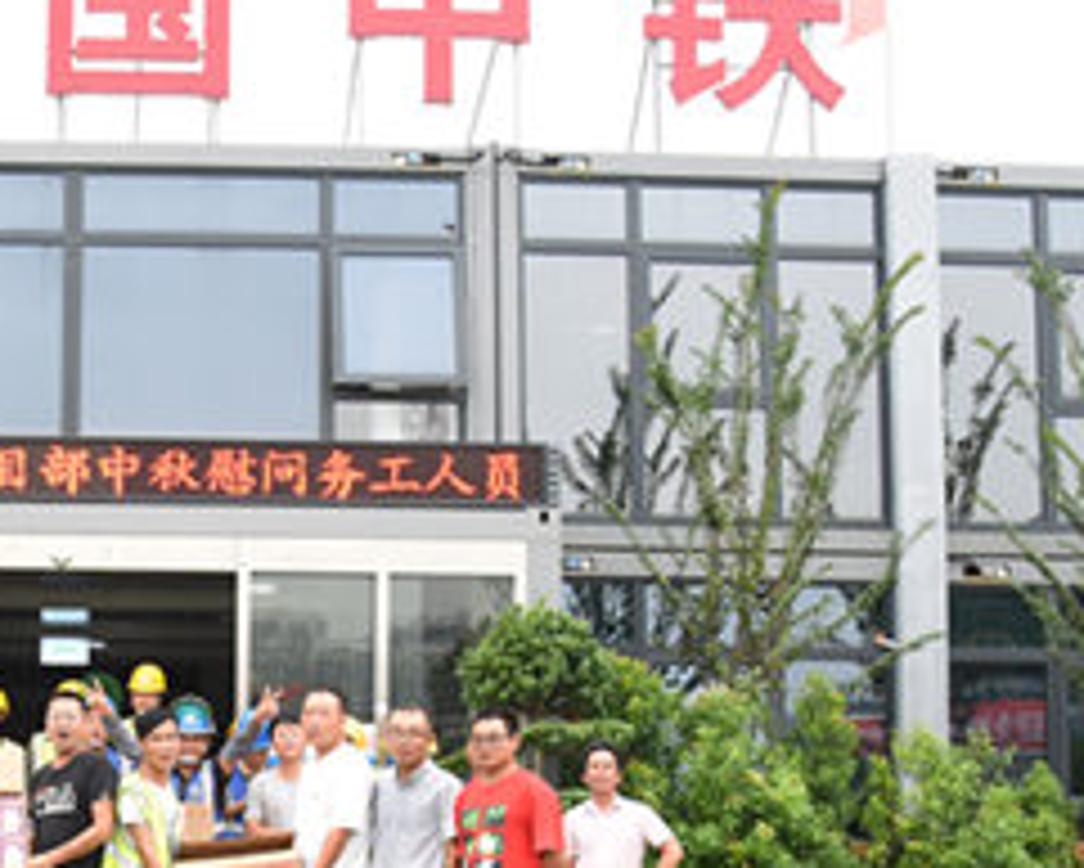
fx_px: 1797
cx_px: 94
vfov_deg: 26.8
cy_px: 657
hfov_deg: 31.8
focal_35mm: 56
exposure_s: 1/200
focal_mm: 24
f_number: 8
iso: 1600
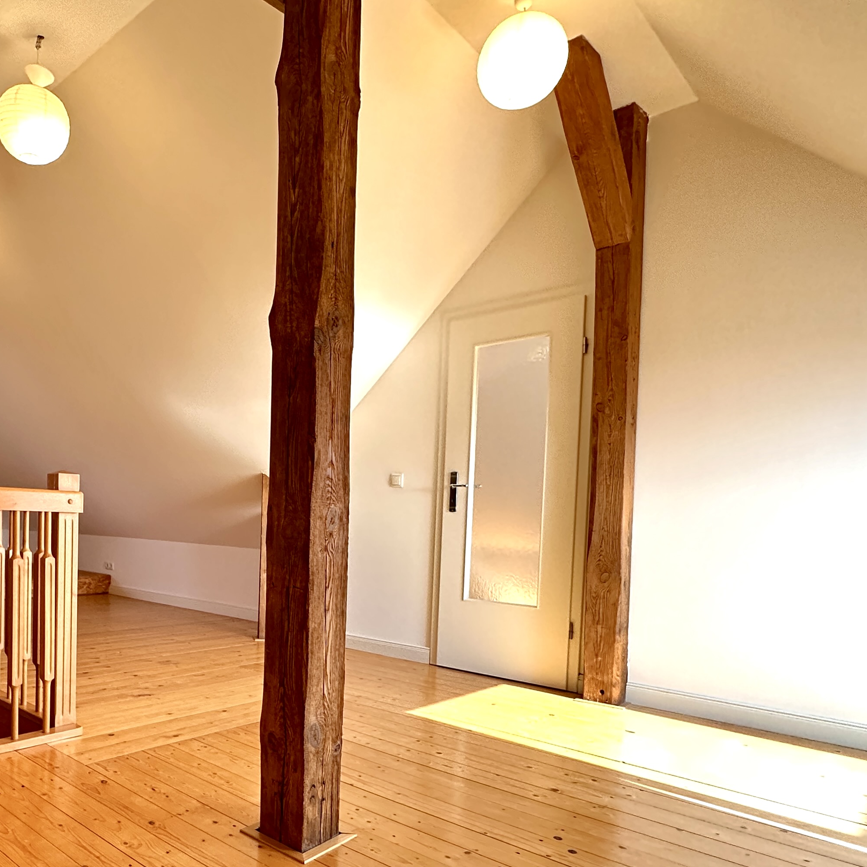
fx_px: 708
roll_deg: -1.6
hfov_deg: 59.6
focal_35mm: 25
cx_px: 218
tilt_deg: -2.3
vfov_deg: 62.0
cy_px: 544
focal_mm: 2.22
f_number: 2.2
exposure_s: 1/99
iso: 250
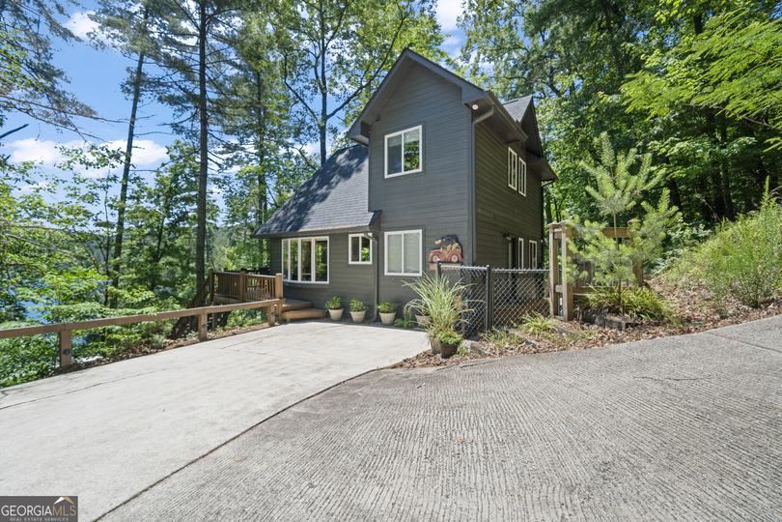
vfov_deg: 77.3
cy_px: 261
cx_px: 391
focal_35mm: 15
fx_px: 326
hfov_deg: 100.4
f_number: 4.5
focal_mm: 10
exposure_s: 1/320
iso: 250
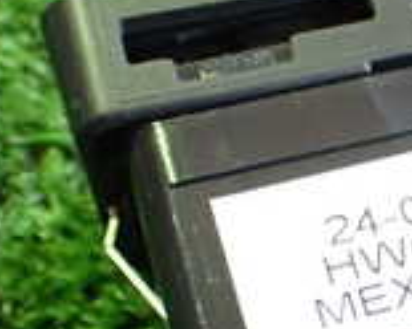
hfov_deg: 15.8
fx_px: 1378
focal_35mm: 113
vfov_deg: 13.6
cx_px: 587
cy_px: 260
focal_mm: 5.4
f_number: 2.3
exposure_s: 1/30
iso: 800
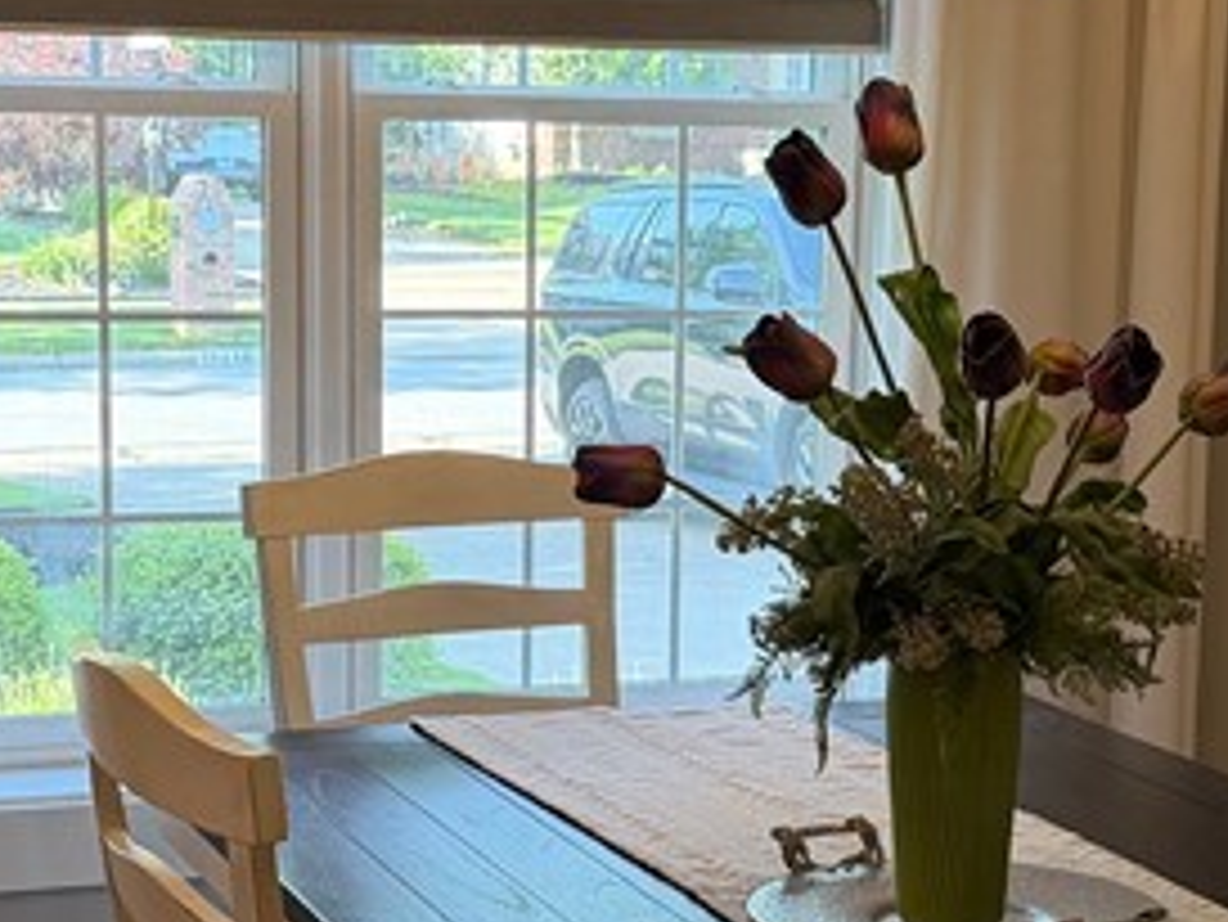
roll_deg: -1.2
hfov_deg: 21.7
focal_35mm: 90
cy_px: 589
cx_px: 747
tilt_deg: -9.5
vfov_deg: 16.4
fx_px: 3194
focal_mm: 6.76
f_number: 1.78
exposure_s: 1/120
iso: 200
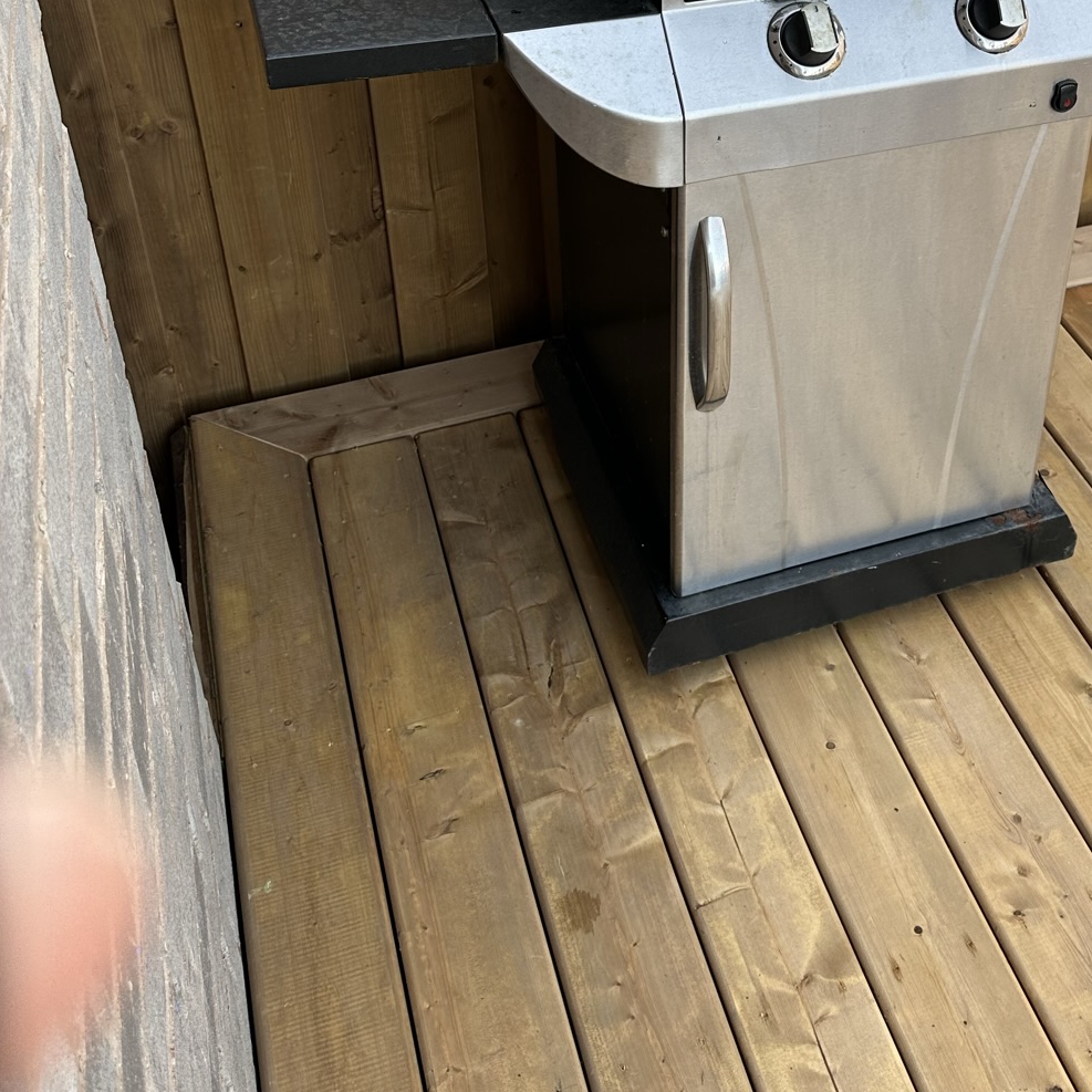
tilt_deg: -32.0
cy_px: 178
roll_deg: -2.0
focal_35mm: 44
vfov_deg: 36.7
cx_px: 791
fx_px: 1570
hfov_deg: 37.6
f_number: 1.78
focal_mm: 6.86
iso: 80
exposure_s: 1/729
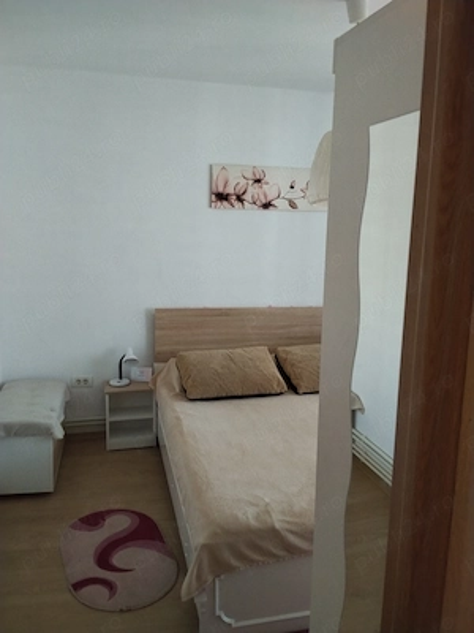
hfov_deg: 48.2
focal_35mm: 29
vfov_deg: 61.7
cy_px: 316
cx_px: 237
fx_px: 529
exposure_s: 1/20
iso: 800
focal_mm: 4.22
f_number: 1.8
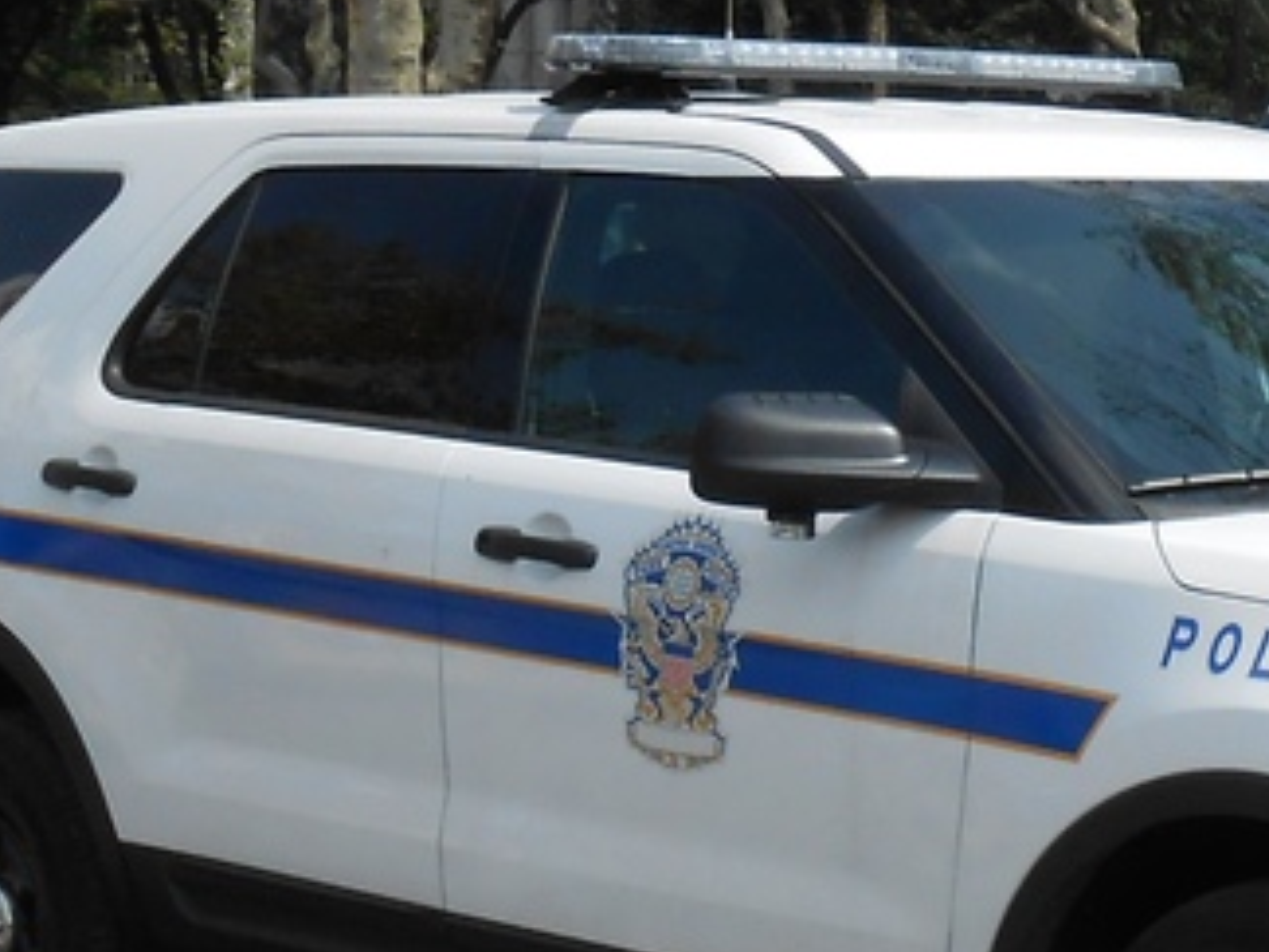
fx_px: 2713
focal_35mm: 74
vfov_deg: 19.9
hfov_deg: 25.6
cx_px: 1108
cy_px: 572
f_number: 3.8
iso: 80
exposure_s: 1/1000
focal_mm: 5.3
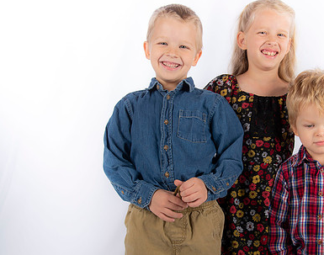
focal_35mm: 59
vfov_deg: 25.5
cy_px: 154
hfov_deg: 31.8
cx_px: 221
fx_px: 562
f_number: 5.6
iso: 100
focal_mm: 35
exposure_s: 1/200
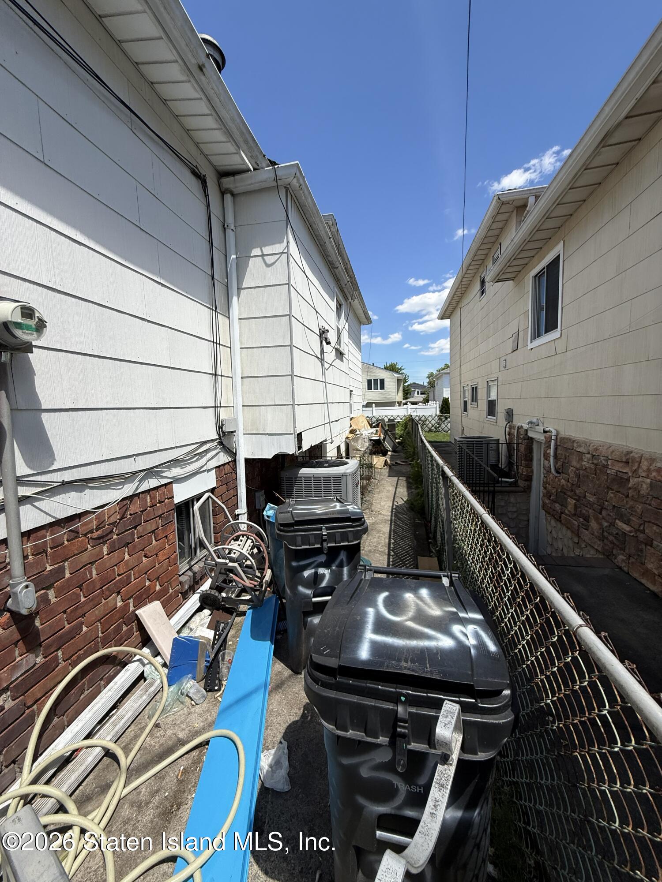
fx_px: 357
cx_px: 331
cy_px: 441
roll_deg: +2.3
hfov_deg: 85.7
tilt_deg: -3.2
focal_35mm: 14
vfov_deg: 102.1
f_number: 2.2
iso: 50
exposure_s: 1/2506
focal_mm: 2.22
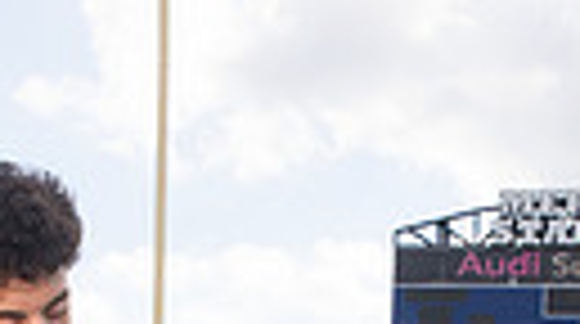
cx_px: 306
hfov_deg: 19.5
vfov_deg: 9.4
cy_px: 860
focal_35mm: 110
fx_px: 1689
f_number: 7.1
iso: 125
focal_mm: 30
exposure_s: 1/320
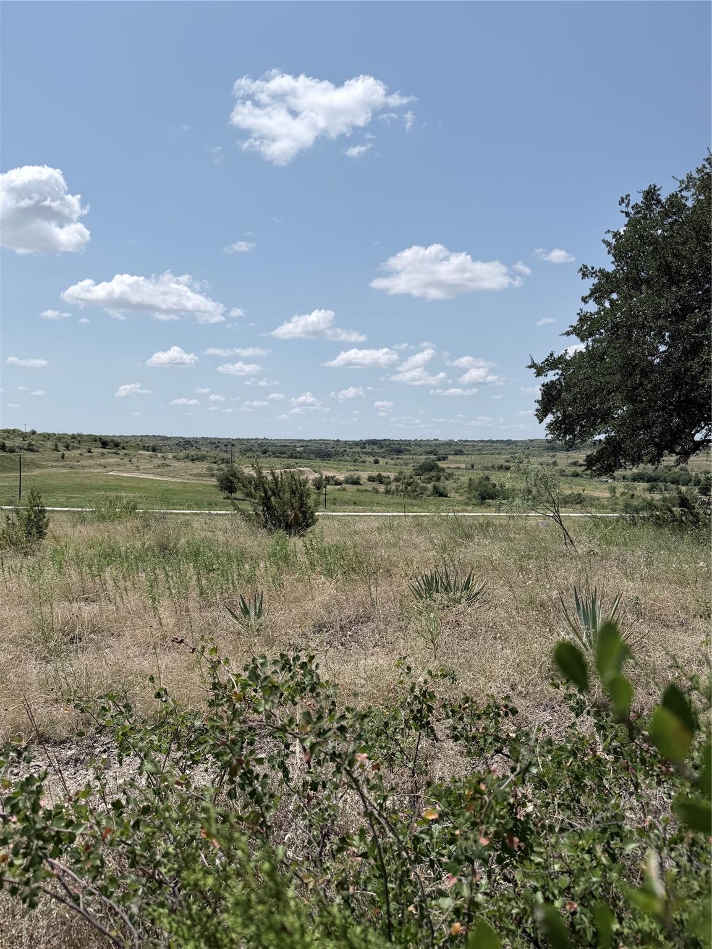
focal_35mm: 24
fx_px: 658
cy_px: 474
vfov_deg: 71.6
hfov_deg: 56.8
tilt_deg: -2.6
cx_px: 356
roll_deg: -0.7
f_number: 1.78
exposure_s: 1/8130
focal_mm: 6.76
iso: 80
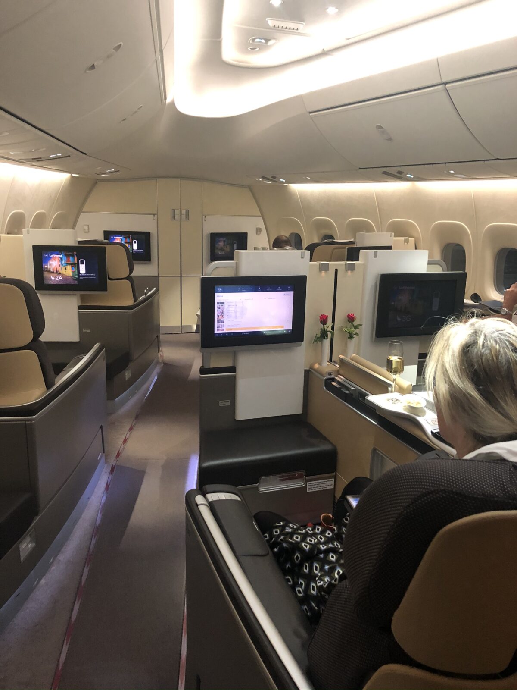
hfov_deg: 49.7
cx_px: 258
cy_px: 345
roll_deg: -2.0
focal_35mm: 28
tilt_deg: -12.4
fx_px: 558
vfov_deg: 63.4
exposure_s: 1/13
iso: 100
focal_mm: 4
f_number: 1.8
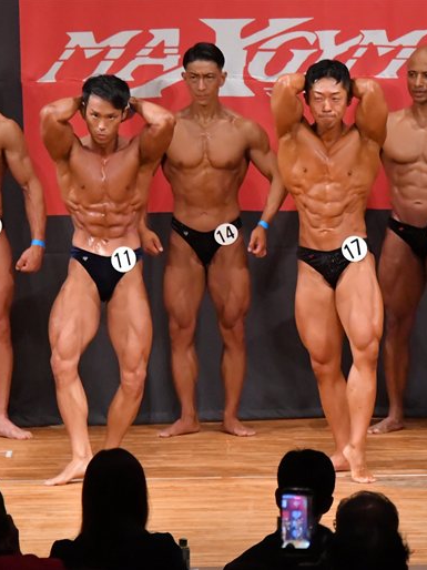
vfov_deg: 5.7
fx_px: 5728
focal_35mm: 348
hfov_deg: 4.3
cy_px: 285
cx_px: 389
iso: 9000
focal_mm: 160
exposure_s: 1/400
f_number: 5.6
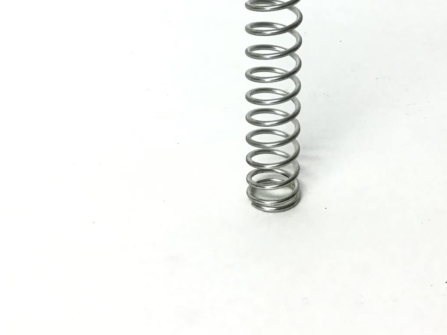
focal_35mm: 62
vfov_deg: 22.9
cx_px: 234
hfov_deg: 31.2
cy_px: 17
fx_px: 801
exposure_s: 1/33
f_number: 2.4
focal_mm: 3.3
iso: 25
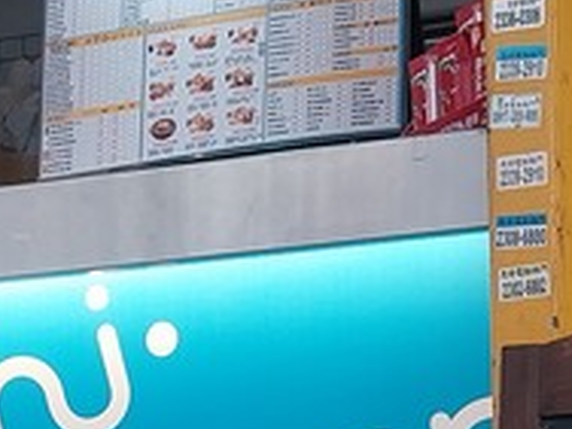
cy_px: 723
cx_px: 137
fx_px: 1785
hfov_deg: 18.1
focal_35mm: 108
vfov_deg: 12.7
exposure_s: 1/60
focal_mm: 4
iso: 80
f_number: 1.8
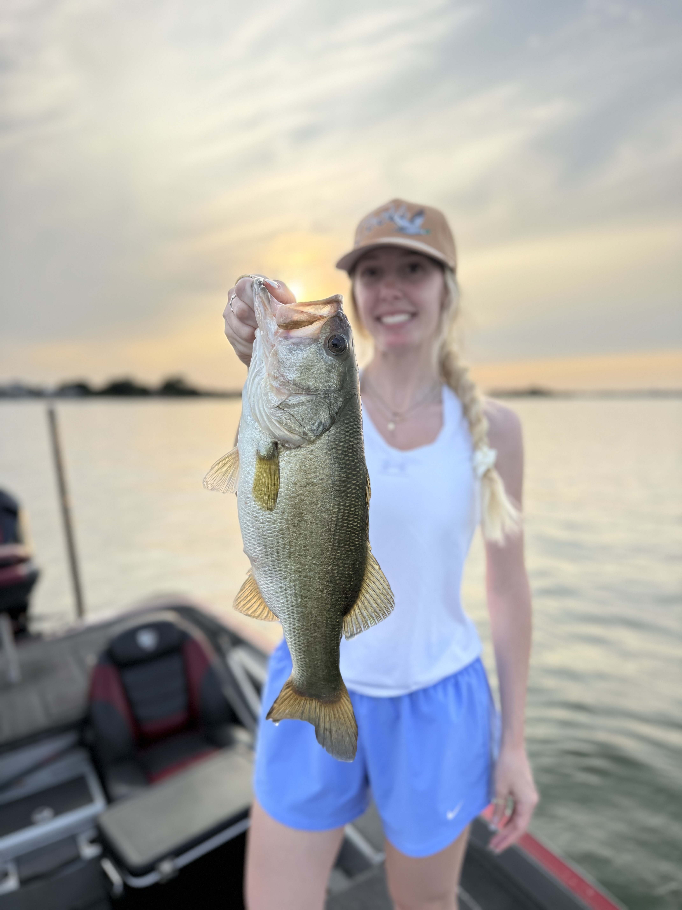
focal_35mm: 24
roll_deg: +0.3
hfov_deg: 56.8
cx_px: 341
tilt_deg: -4.3
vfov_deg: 71.6
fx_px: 630
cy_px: 455
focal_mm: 6.76
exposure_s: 1/1361
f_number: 1.78
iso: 100
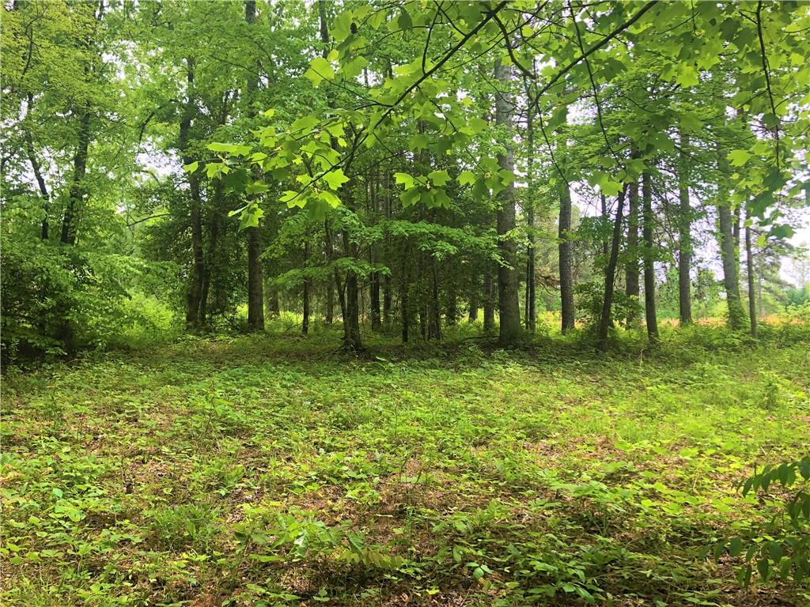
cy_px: 304
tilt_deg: +4.3
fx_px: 679
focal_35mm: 29
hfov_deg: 61.7
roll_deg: +1.4
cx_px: 405
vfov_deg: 48.2
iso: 20
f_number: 1.8
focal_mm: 3.99
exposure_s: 1/202
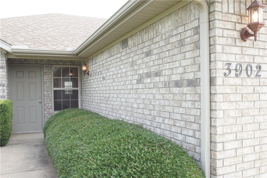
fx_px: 222
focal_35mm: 30
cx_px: 134
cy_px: 89
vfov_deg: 43.6
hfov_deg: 61.9
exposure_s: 1/2
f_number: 22
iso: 100
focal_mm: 20
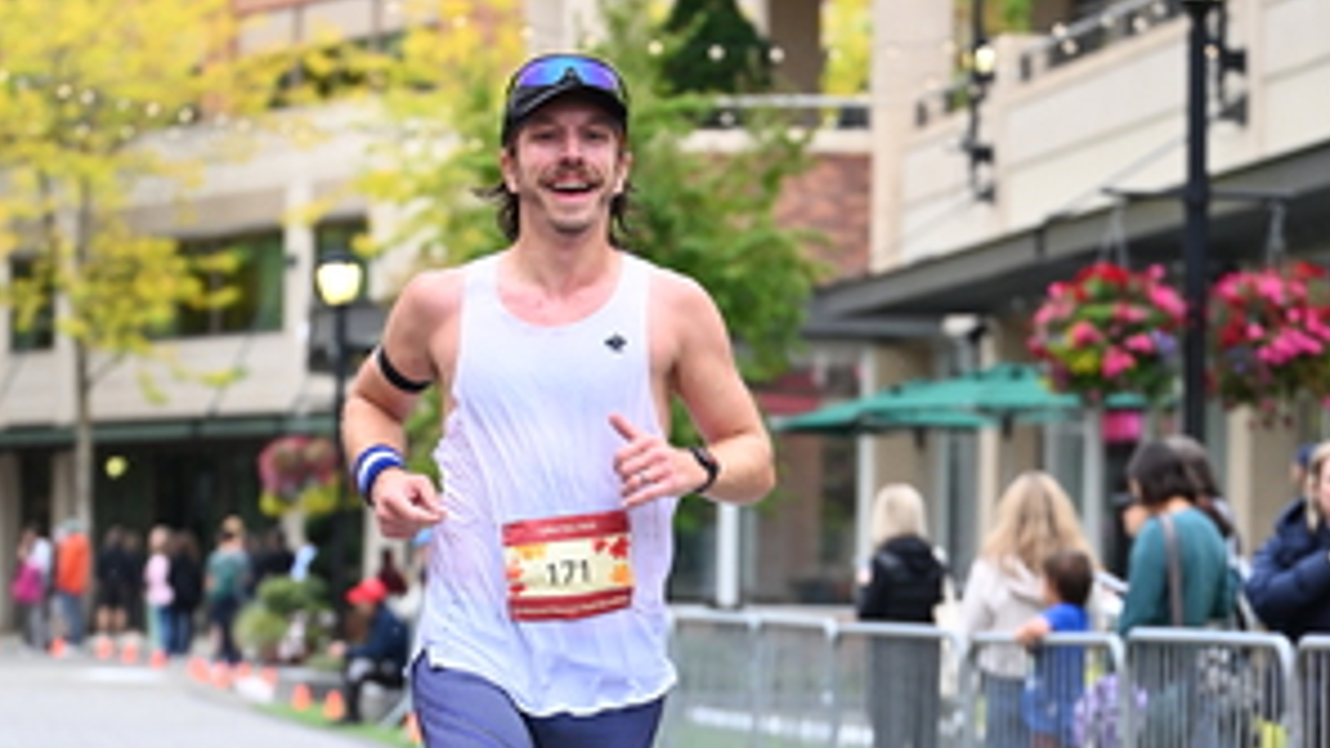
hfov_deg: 15.8
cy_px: 609
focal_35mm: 136
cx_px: 643
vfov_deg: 8.9
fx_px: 4796
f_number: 2.8
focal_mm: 70
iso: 1250
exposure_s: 1/1250
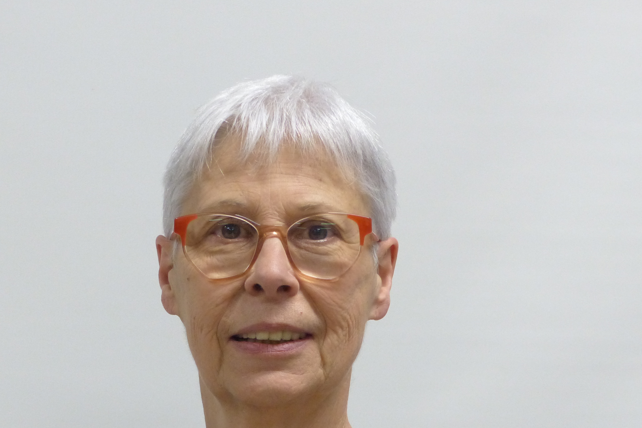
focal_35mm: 117
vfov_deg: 11.7
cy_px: 341
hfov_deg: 17.5
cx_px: 259
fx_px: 2086
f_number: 2.8
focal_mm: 13.5
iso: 400
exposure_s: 1/60
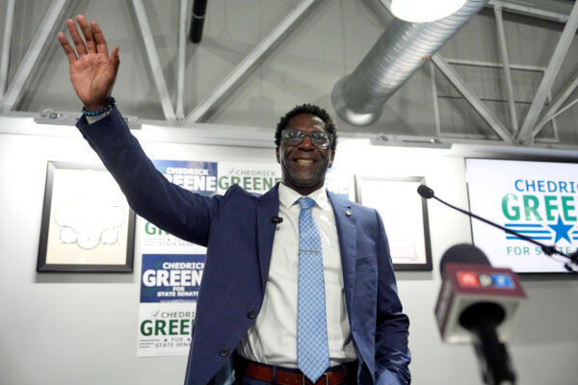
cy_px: 192
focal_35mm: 33
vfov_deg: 40.0
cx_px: 289
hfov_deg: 57.2
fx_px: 530
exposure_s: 1/640
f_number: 2.8
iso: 3200
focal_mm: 33
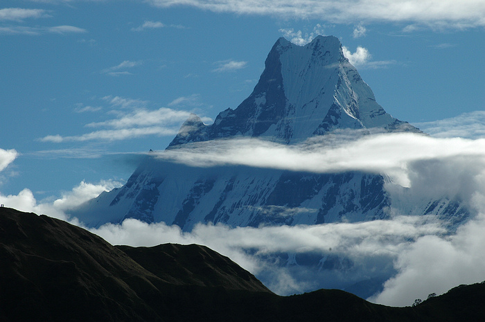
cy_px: 161
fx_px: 3633
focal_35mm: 270
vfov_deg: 5.1
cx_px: 242
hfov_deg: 7.6
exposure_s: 1/500
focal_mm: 180
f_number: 18
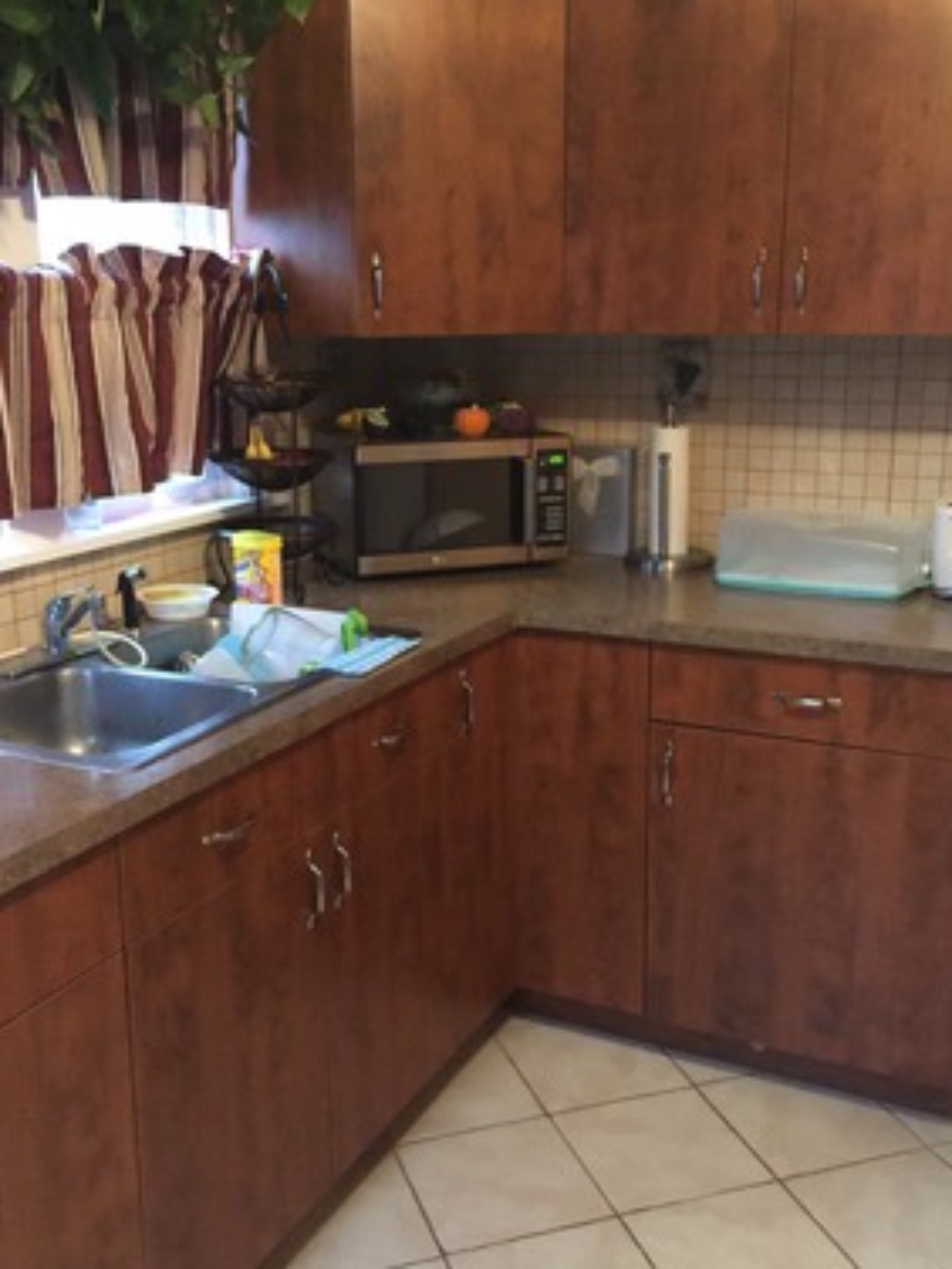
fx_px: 1357
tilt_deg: -14.1
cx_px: 462
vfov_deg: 50.1
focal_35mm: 37
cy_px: 638
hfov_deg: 38.7
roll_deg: +0.4
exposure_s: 1/4
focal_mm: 4.15
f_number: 2.2
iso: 100
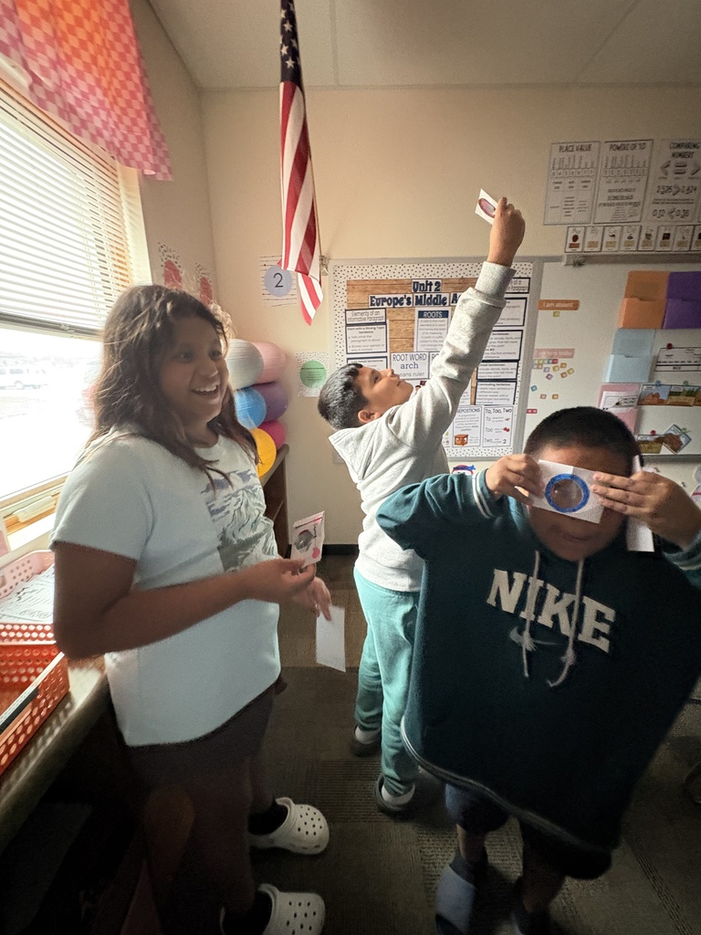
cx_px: 350
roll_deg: +0.2
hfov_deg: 85.7
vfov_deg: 102.1
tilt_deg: -13.7
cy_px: 468
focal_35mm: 14
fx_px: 378
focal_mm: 2.22
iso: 800
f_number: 2.2
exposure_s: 1/30
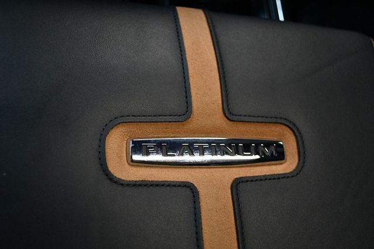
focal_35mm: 36
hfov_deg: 53.2
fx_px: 374
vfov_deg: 36.8
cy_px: 124
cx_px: 187
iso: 3200
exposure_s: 1/80
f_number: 4
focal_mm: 24
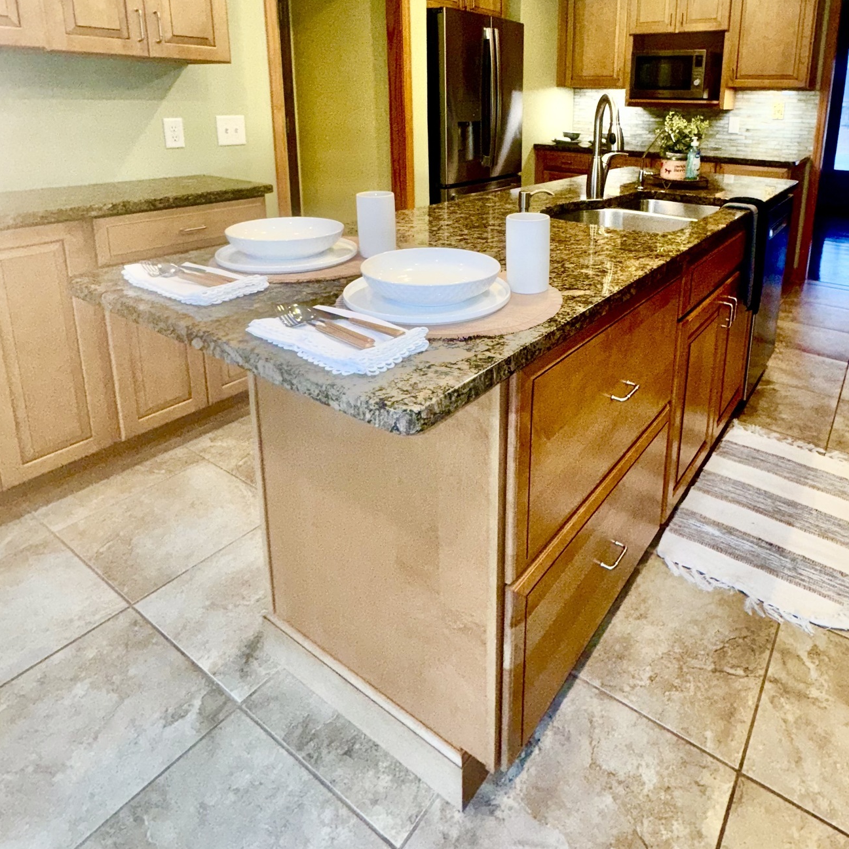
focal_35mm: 22
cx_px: 523
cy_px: 235
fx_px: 610
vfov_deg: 66.2
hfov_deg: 68.7
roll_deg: -0.7
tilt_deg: -12.3
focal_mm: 2.22
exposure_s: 1/66
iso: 80
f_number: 2.2
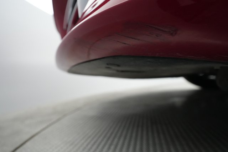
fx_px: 177
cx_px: 114
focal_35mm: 28
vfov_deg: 46.4
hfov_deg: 65.5
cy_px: 76
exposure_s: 1/80
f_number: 5.6
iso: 6400
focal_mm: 28
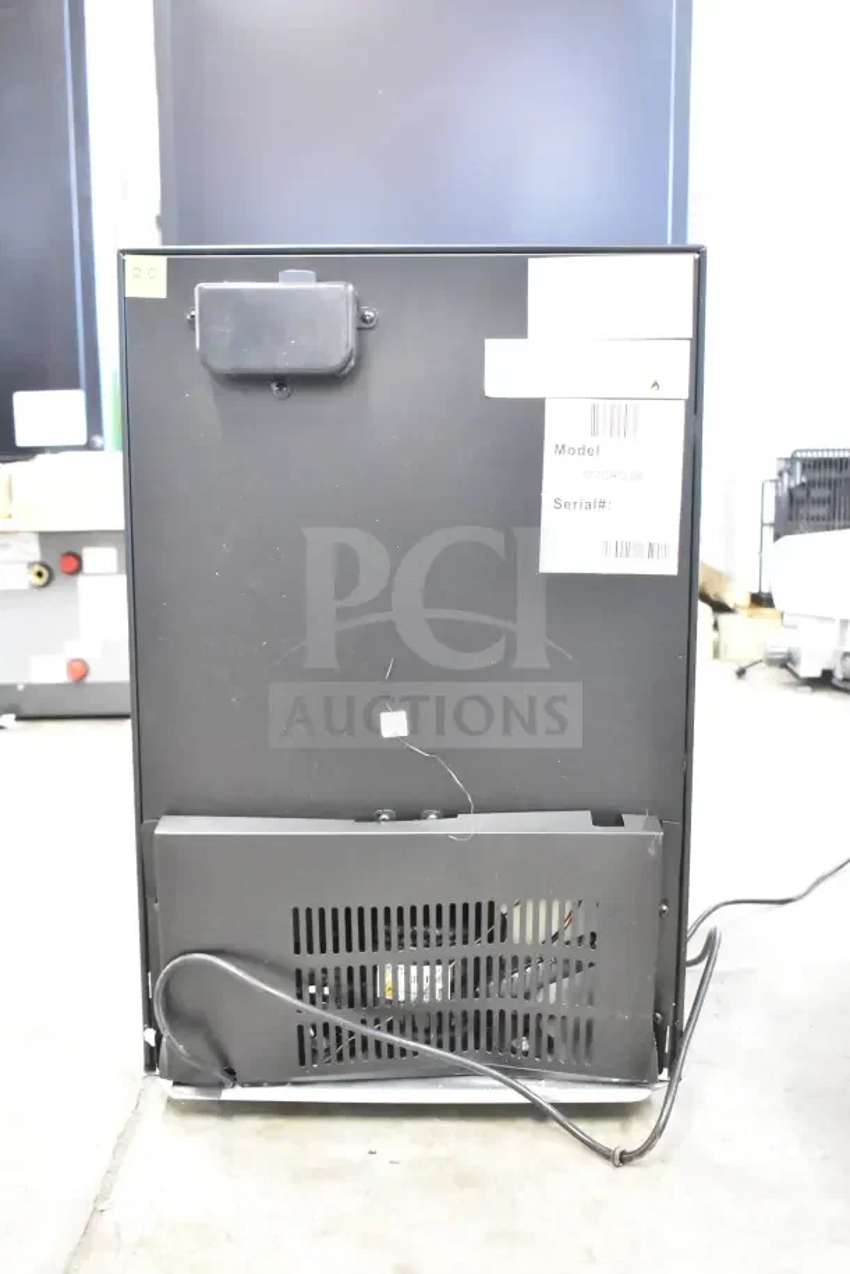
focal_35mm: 36
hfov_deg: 36.9
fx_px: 1274
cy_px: 637
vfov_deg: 53.1
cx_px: 425
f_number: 4
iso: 18000
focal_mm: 24
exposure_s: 1/40
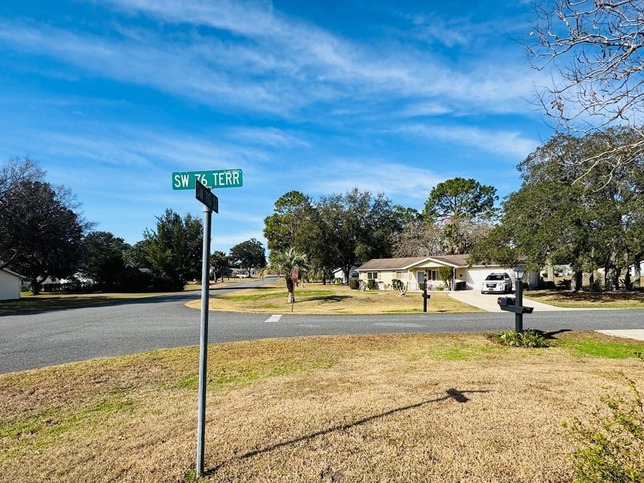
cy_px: 285
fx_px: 353
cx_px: 307
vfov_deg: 68.1
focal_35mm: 19
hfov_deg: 84.6
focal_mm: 2.22
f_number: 2.2
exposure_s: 1/1927
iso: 50
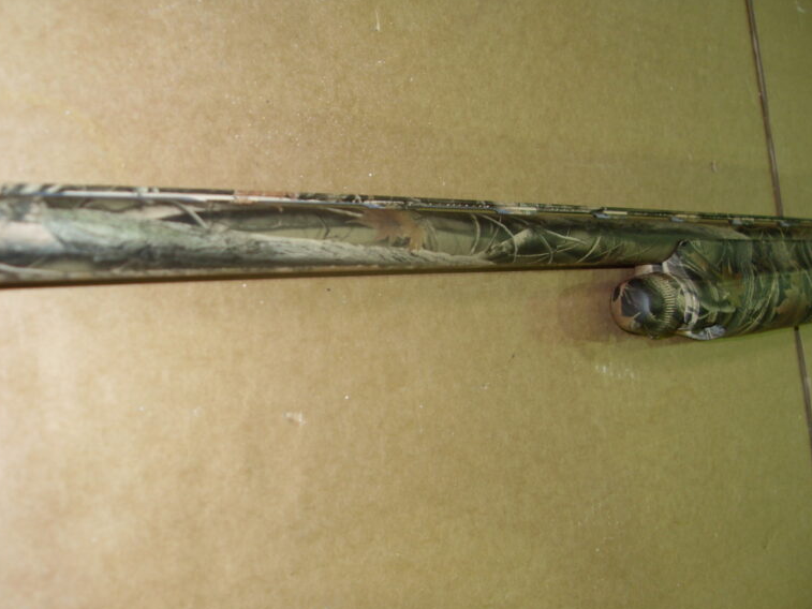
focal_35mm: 37
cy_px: 318
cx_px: 385
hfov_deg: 50.1
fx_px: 868
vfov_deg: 38.7
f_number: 2.8
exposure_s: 1/45
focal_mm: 6.3
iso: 100
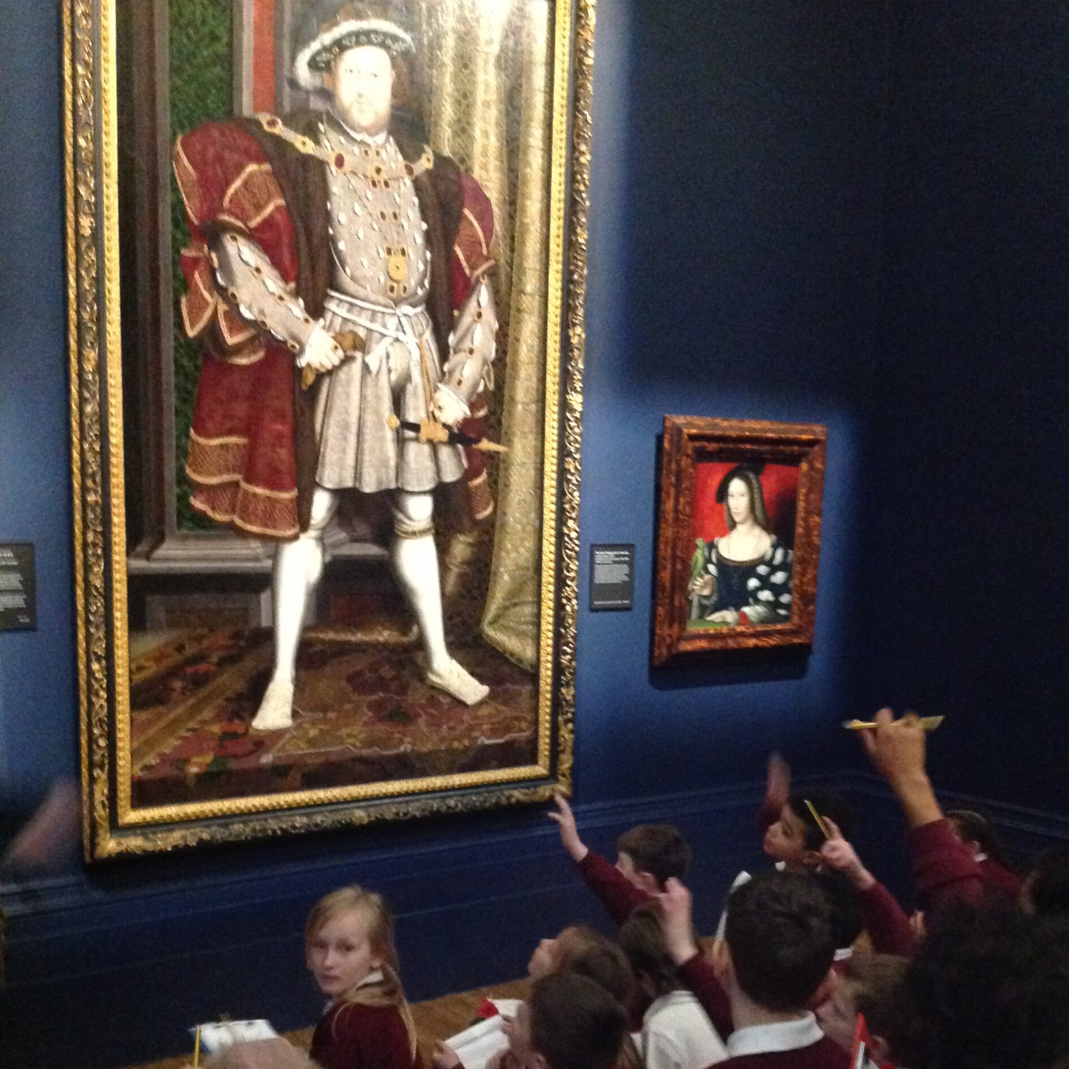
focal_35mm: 42
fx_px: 1467
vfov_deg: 39.7
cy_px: 687
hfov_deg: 40.0
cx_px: 542
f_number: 2.4
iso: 800
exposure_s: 1/15
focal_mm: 4.28
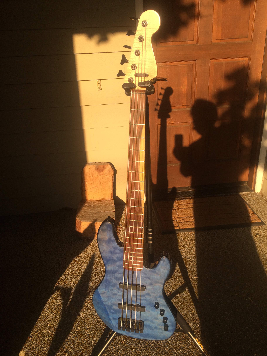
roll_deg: +2.6
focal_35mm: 29
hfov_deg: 48.2
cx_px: 134
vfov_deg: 61.7
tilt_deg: -23.9
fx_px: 298
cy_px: 178
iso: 32
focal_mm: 4.15
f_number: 2.2
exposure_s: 1/873
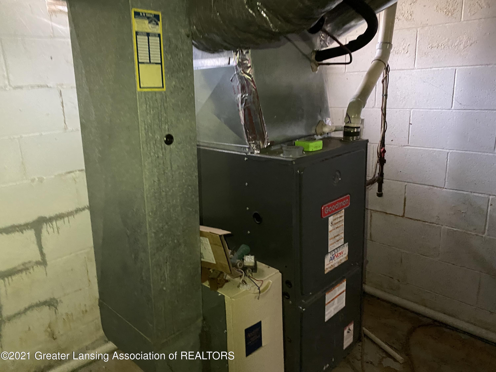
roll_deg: +1.8
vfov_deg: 53.1
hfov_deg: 67.3
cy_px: 186
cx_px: 248
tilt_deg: -9.0
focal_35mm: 26
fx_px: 373
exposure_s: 1/30
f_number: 1.8
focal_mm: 4.25
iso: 800
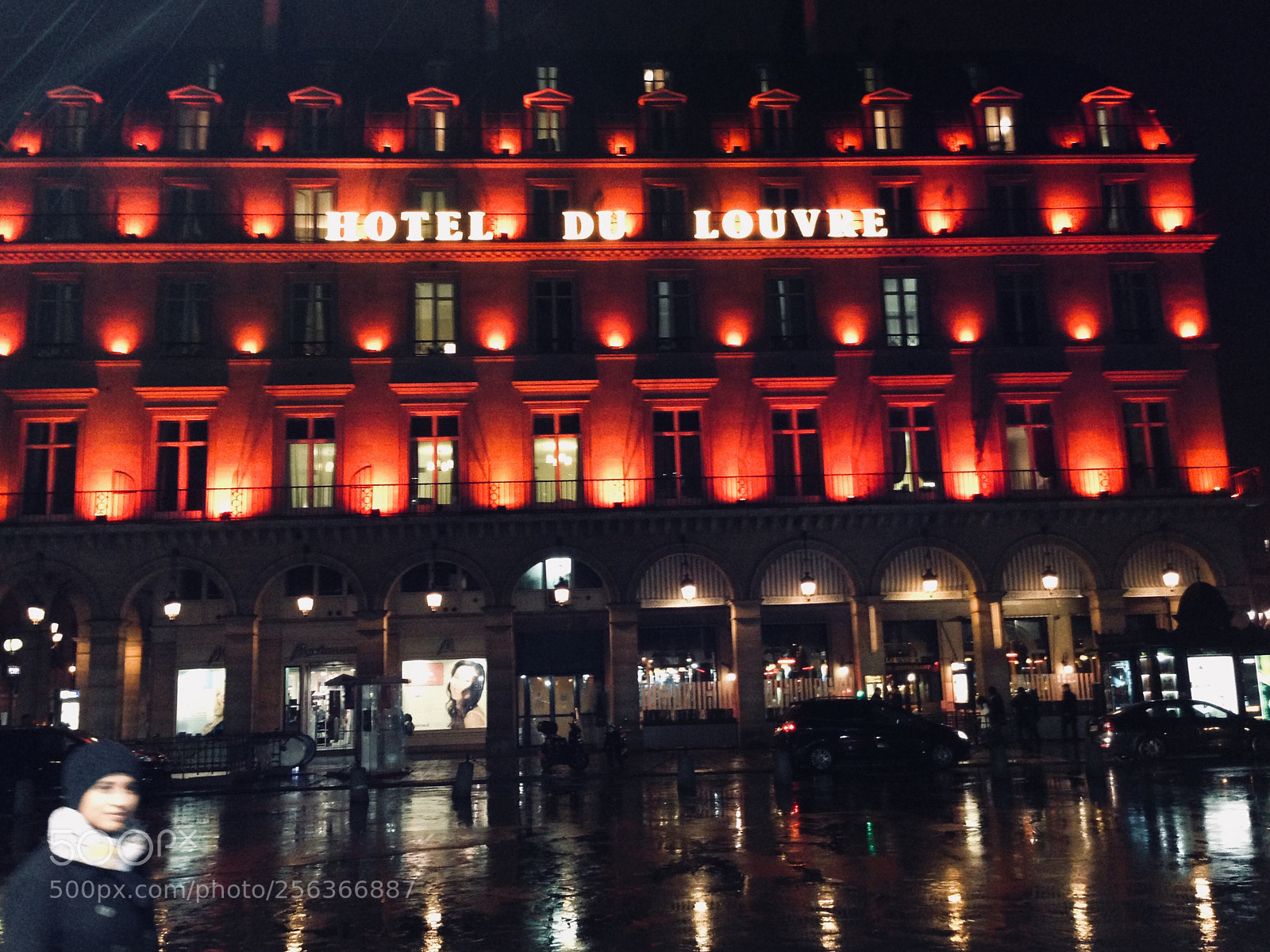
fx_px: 1210
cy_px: 476
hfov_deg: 55.4
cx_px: 635
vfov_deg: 42.9
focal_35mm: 33
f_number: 2.4
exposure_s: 1/20
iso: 320
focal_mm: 4.12
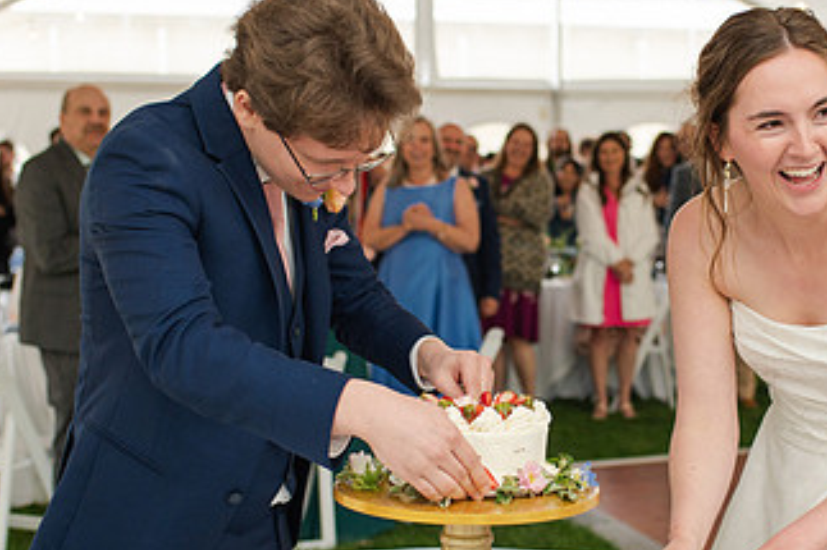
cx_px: 556
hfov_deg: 29.9
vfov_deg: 20.3
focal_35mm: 67
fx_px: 1538
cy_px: 338
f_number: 3.2
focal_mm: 35
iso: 800
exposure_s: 1/200
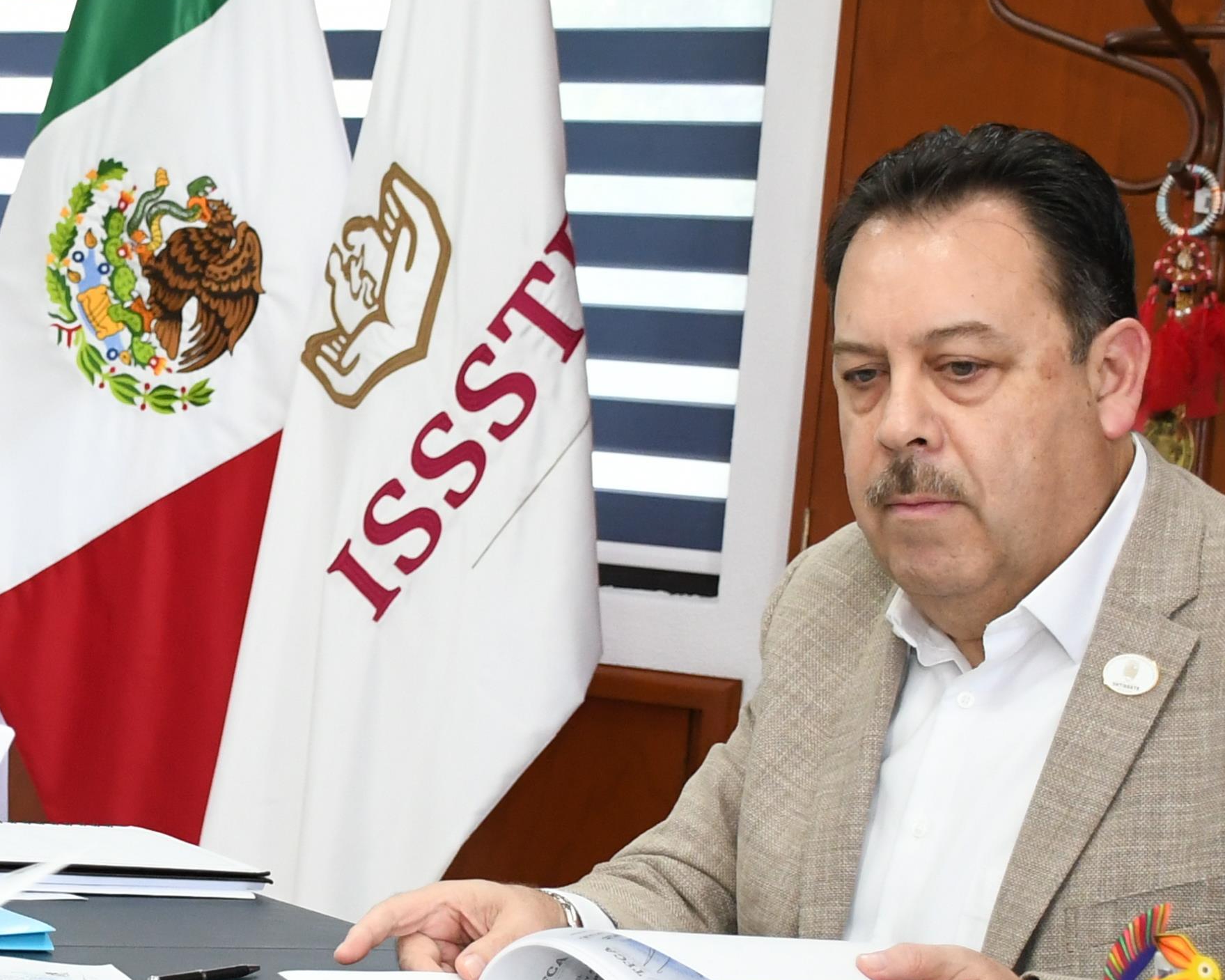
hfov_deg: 18.6
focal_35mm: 101
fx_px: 3662
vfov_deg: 15.2
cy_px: 663
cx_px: 67
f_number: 3.8
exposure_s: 1/100
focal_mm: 23
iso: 1250
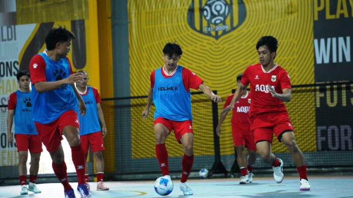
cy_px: 88
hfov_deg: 12.2
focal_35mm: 177
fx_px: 1656
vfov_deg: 6.9
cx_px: 177
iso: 5000
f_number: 4
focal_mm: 168
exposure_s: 1/400
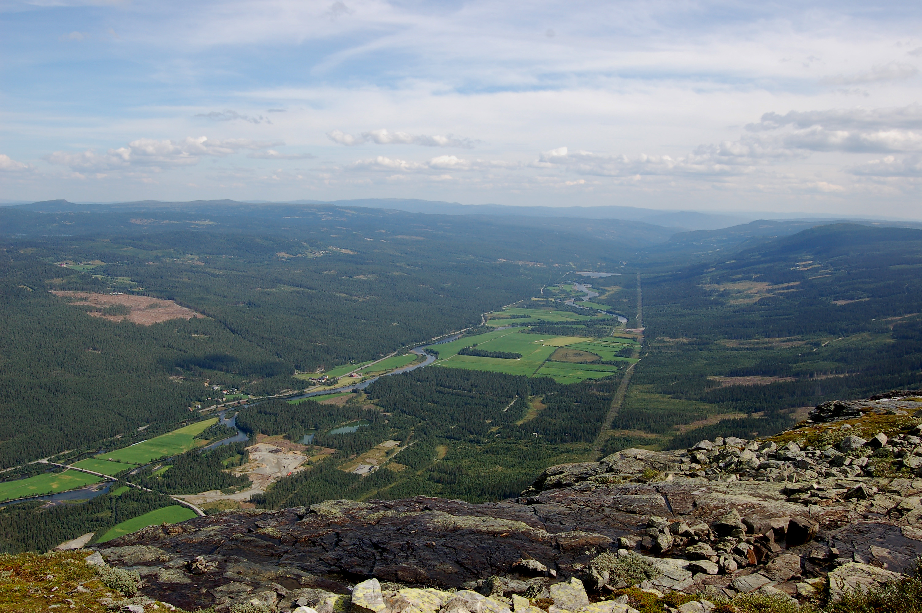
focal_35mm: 33
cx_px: 461
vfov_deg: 39.9
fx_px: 844
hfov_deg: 57.3
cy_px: 306
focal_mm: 22
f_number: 10
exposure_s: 1/250
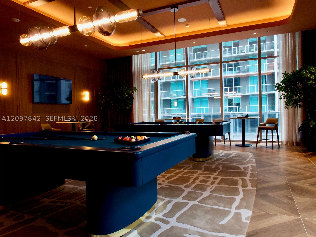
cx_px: 158
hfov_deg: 71.6
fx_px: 219
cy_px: 118
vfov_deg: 56.8
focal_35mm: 24
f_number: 11
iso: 3200
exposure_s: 1/40
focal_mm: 12
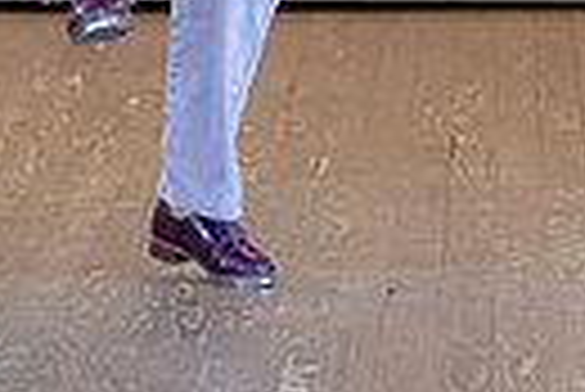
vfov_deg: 3.3
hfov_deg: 5.0
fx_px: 6702
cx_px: 455
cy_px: -262
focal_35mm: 412
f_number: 2.8
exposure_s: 1/200
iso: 1600
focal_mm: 75
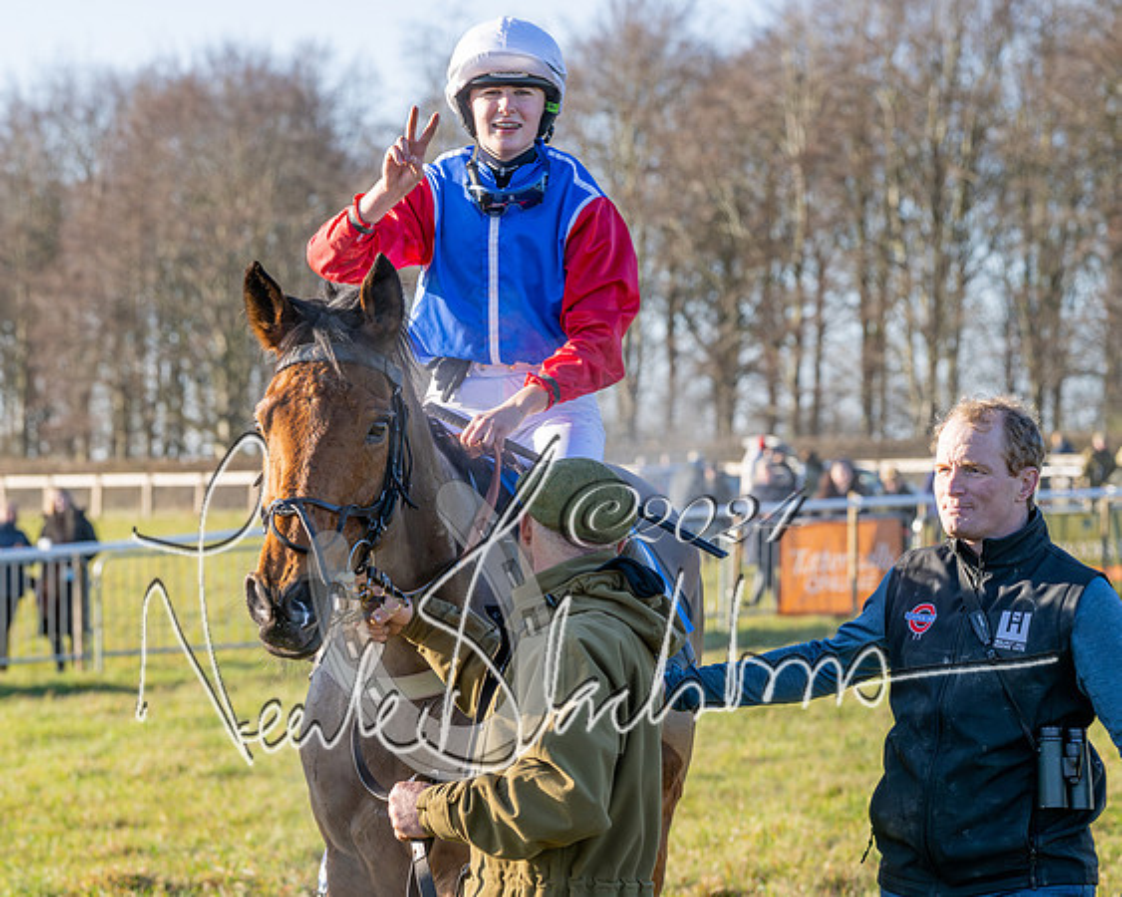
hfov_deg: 14.6
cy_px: 499
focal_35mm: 131
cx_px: 328
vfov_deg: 11.8
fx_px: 4354
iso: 400
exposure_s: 1/1250
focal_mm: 97
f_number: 5
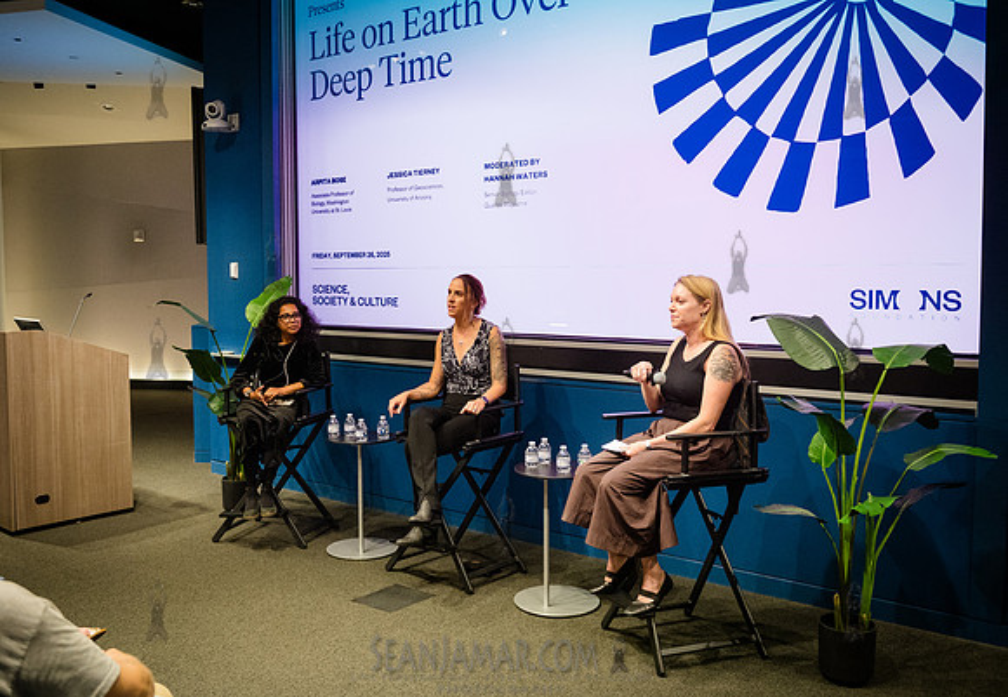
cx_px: 459
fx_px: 956
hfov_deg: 55.5
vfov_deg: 40.0
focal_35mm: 34
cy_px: 332
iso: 6400
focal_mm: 31
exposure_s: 1/320
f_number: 3.5
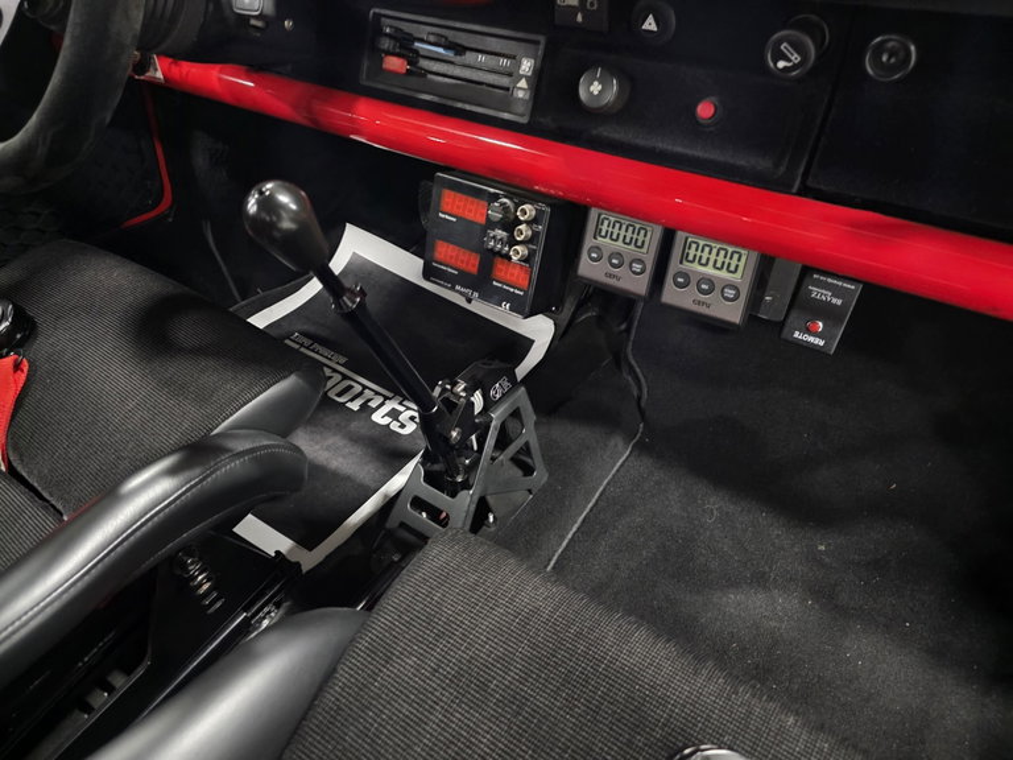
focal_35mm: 23
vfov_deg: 58.9
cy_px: 380
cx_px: 506
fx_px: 673
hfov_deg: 73.9
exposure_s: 1/24
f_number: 1.7
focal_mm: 6.3
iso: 1250
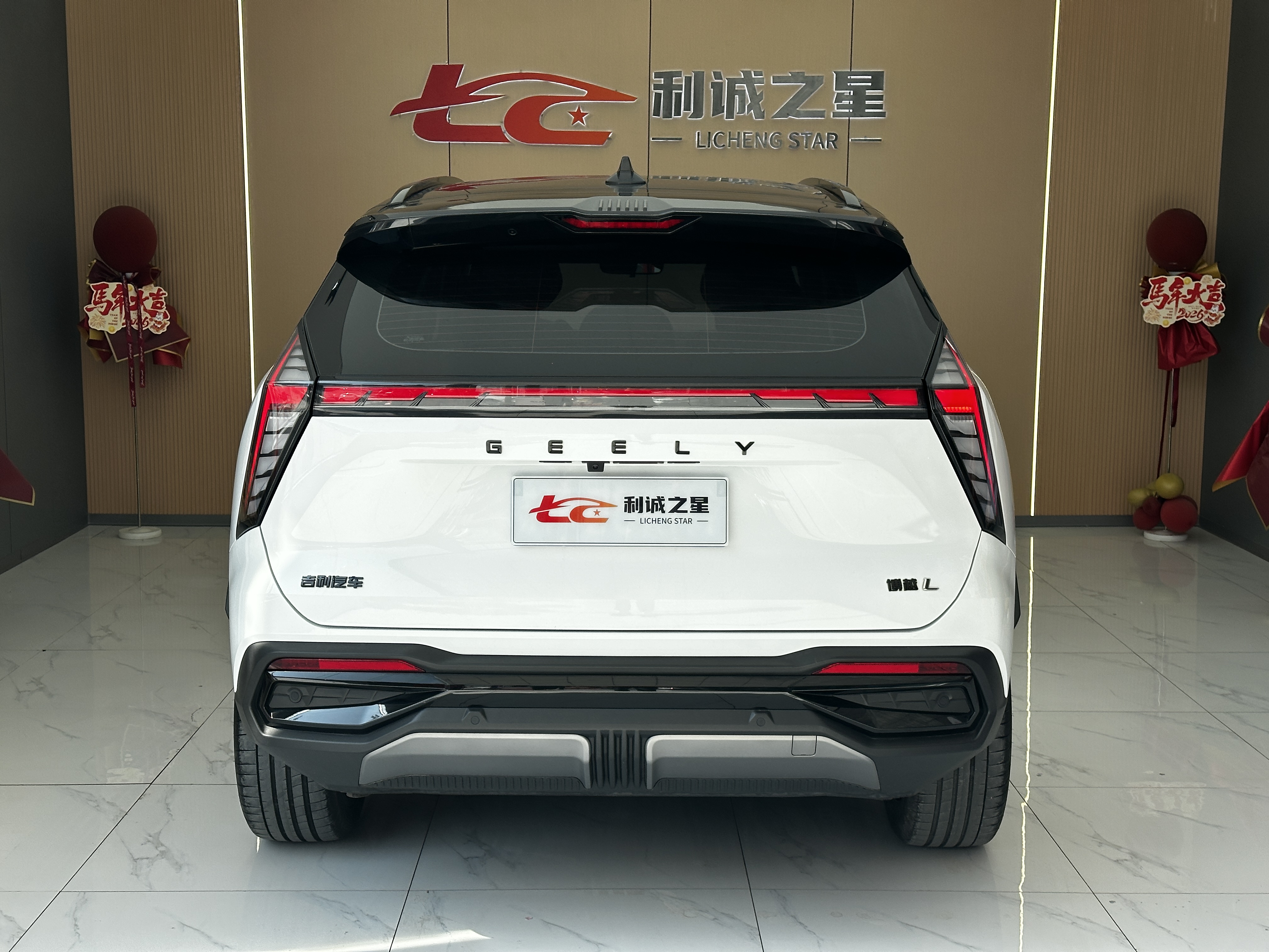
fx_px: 1760
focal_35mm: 48
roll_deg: -0.8
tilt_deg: -7.3
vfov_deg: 30.3
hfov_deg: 39.7
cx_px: 634
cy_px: 476
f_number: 1.78
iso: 64
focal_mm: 6.86
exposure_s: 1/1289
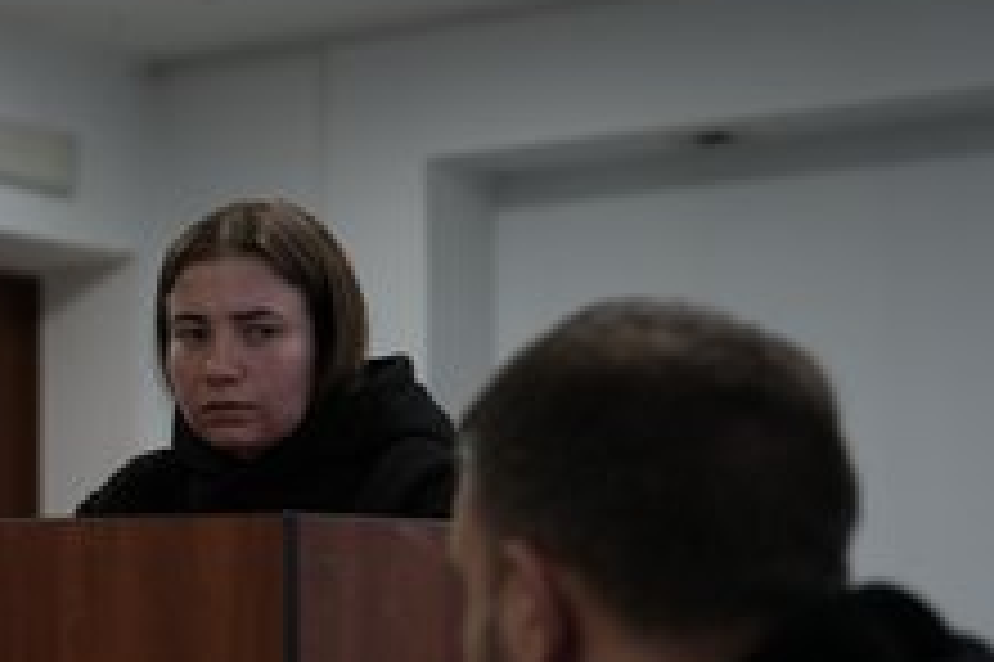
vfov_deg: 14.2
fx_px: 2649
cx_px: 175
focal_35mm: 96
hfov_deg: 21.0
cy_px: 462
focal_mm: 53
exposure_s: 1/60
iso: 200
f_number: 2.8
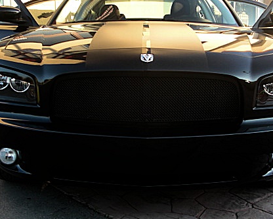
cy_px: 107
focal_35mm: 54
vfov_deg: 28.1
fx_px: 436
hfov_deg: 34.7
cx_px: 141
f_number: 2.8
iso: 50
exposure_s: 1/80
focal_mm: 6.3
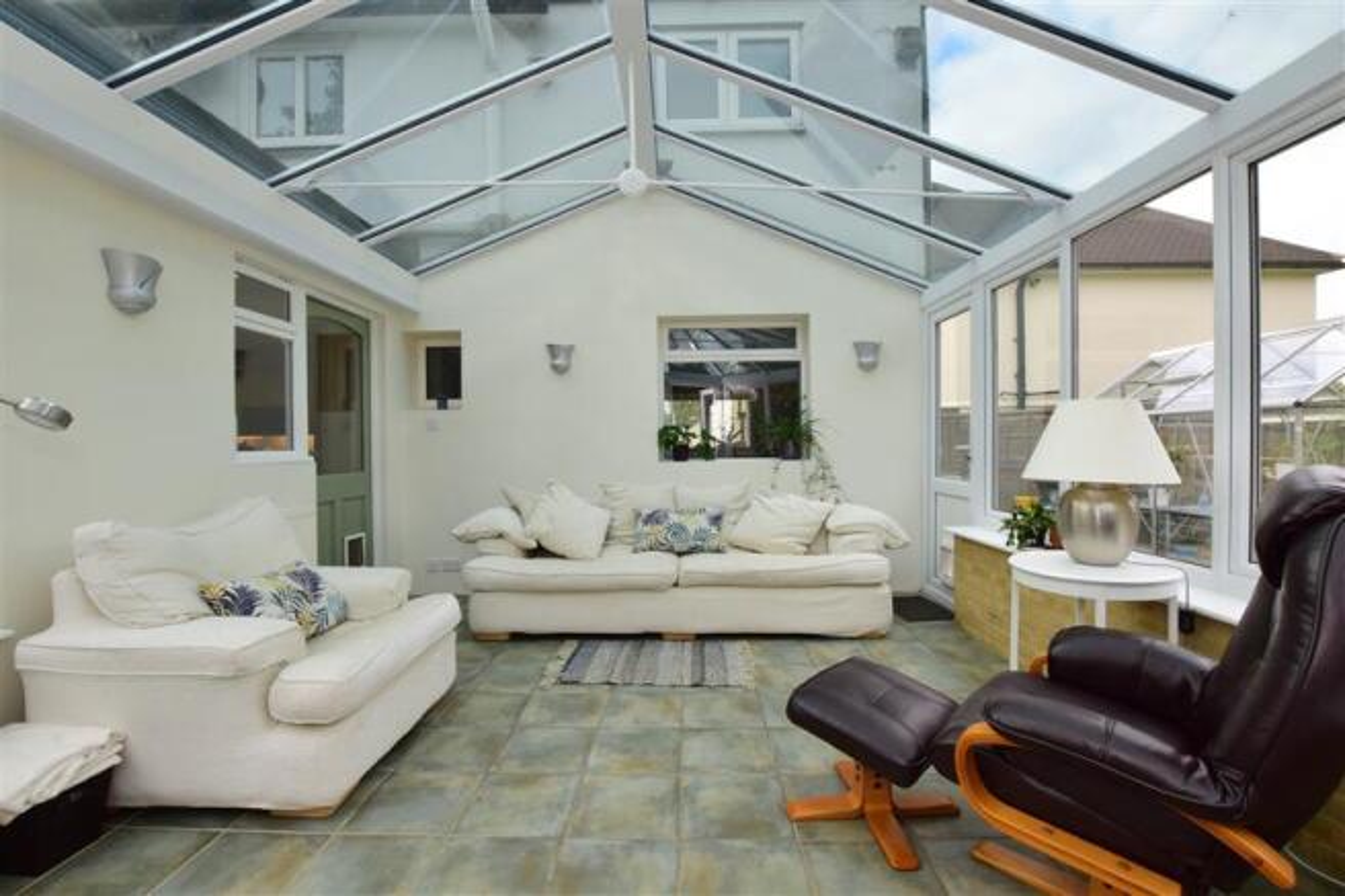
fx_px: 560
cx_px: 672
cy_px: 448
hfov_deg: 100.4
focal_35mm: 15
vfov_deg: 77.3
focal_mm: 10
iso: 500
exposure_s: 1/60
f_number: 18
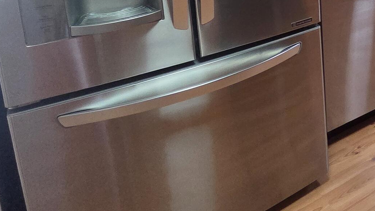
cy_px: -66
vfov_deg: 25.0
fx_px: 408
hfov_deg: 33.9
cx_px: 498
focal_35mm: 41
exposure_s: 1/60
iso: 800
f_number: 2.2
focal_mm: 2.2
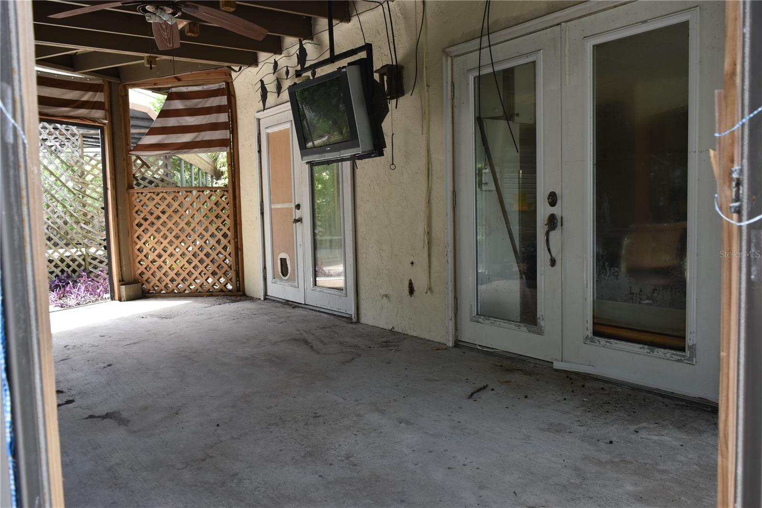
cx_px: 381
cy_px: 254
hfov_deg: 67.4
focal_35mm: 27
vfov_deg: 47.9
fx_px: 571
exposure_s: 1/160
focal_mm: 18
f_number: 6.3
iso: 400
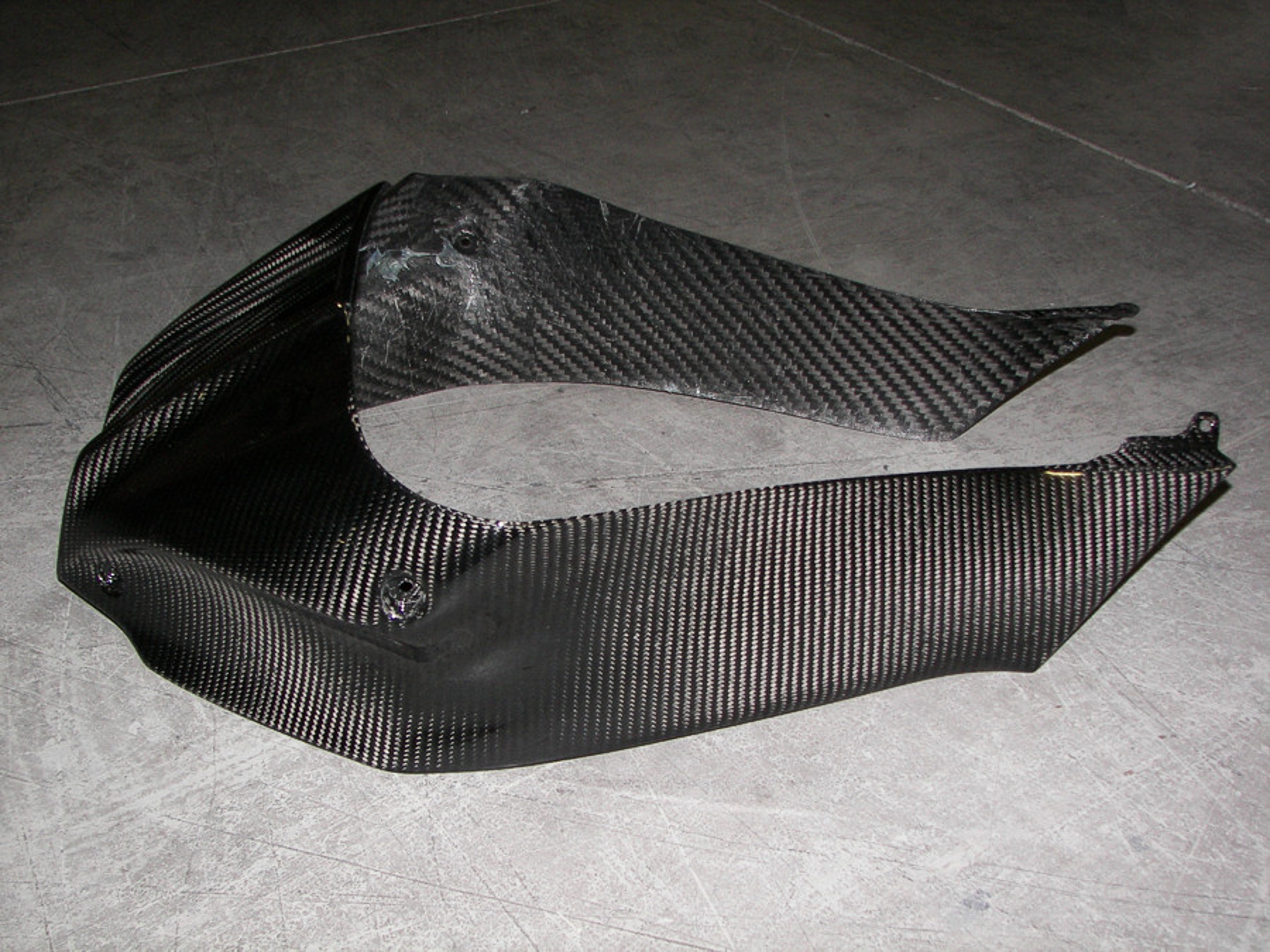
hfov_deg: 41.2
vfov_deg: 31.5
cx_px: 635
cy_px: 476
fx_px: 1688
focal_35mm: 46
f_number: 2.8
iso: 100
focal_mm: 7.6
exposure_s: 1/30
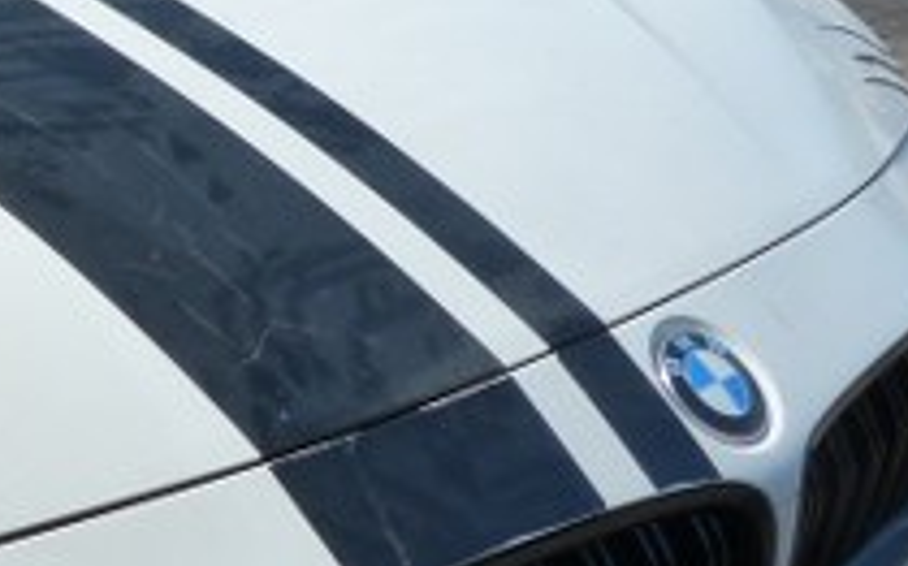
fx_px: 2498
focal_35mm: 101
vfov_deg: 12.9
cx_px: -484
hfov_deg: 18.2
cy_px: 307
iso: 125
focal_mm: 4.5
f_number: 5
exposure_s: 1/200
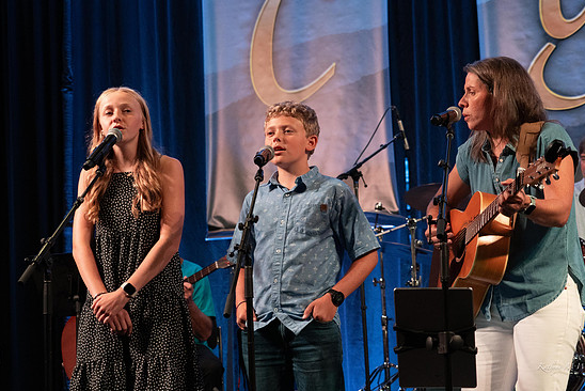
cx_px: 300
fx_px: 1496
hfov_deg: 22.1
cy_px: 190
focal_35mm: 92
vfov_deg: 14.9
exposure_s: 1/250
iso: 6400
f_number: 5.6
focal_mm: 87
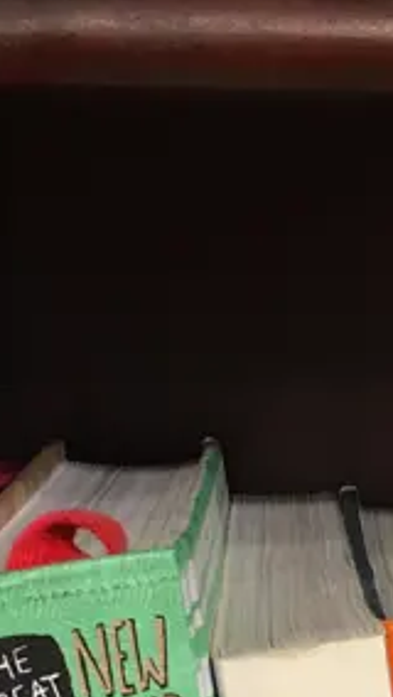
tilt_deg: -20.6
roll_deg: -1.4
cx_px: 484
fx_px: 2109
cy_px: 1060
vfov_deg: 16.9
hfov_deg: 10.5
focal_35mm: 114
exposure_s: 1/17
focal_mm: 4.15
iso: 50
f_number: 2.2
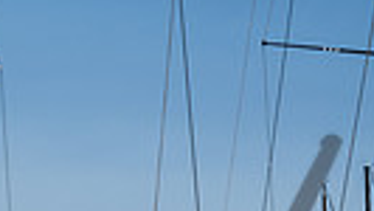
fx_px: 1518
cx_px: 368
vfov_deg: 7.6
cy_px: 454
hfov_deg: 13.9
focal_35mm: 153
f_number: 6.3
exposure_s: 1/1000
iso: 400
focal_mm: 33.5
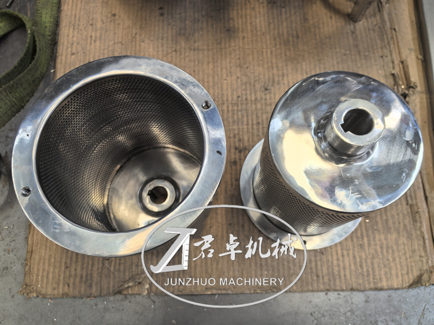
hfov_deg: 65.3
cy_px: 162
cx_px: 217
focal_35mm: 27
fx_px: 338
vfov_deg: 51.3
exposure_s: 1/346
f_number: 2
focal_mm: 5.75
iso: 50
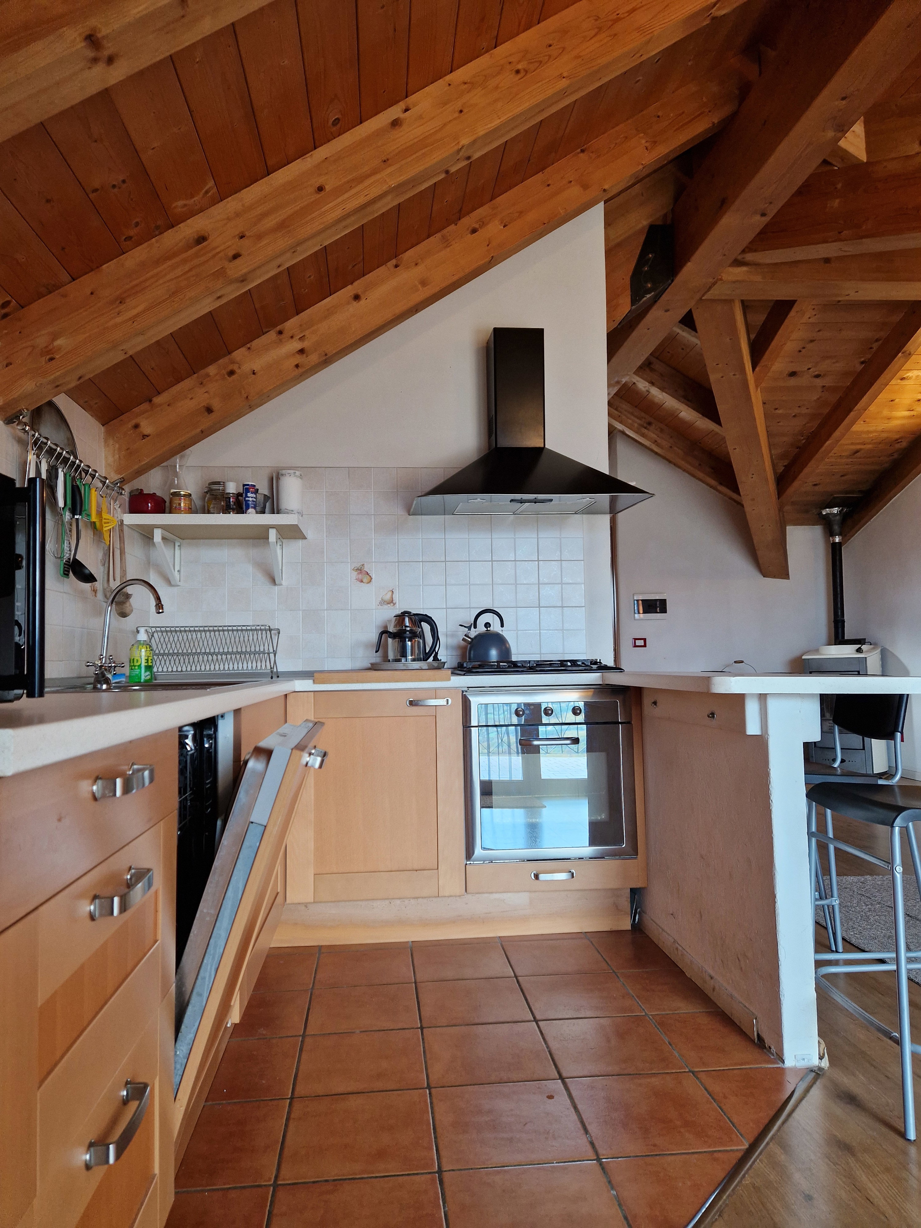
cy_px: 614
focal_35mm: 23
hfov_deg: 58.9
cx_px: 460
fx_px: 816
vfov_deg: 73.9
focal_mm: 5.4
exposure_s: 1/100
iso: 200
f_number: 1.8
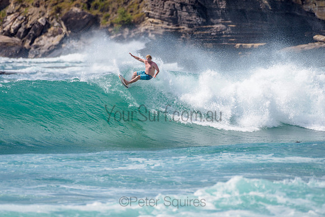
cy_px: 84
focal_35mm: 613
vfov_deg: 2.2
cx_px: 147
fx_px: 5536
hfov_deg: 3.4
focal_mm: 500
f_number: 5.6
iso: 100
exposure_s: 1/2000
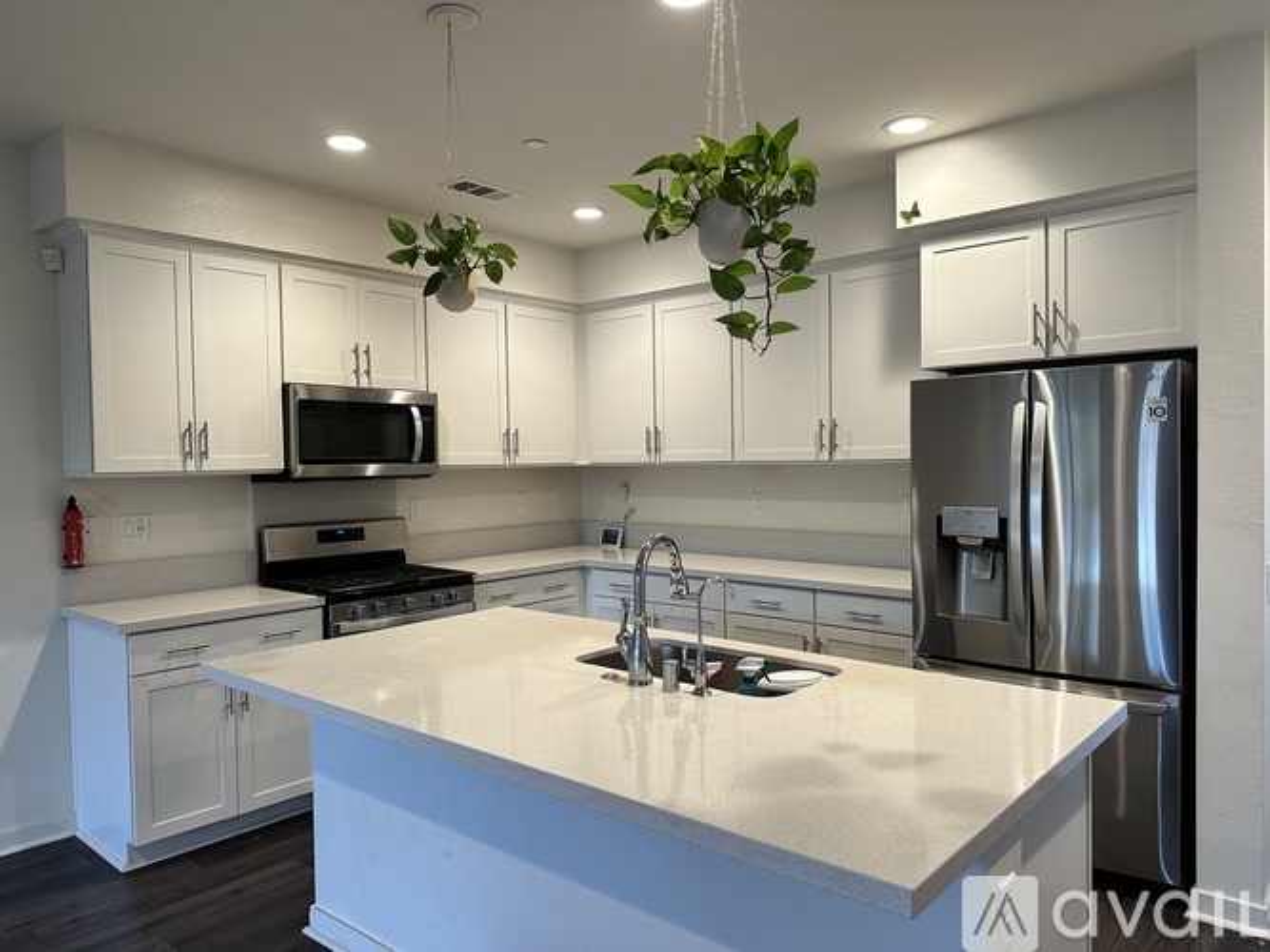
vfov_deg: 56.8
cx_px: 635
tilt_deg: -1.1
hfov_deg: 71.6
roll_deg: +0.6
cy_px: 476
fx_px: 880
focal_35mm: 24
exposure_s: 1/120
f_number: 1.78
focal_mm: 6.86
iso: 160
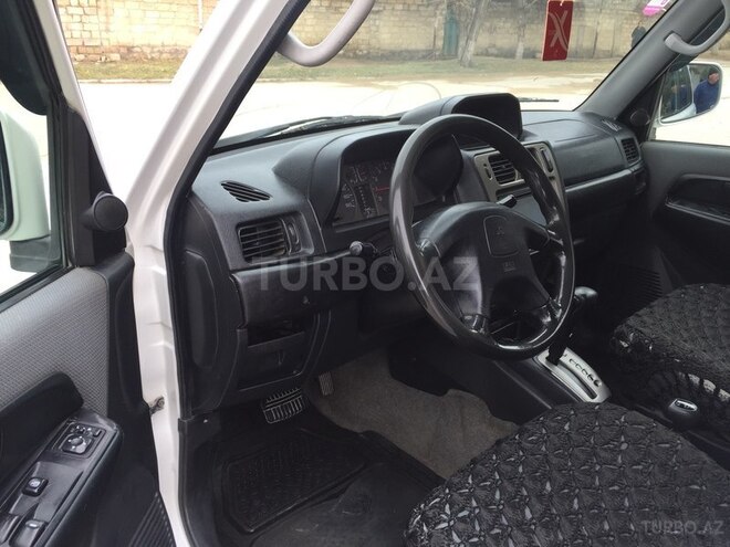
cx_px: 365
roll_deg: -1.6
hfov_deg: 61.7
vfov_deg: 48.2
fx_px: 612
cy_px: 274
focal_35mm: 29
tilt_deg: -20.6
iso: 40
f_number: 2.2
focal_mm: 4.15
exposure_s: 1/100
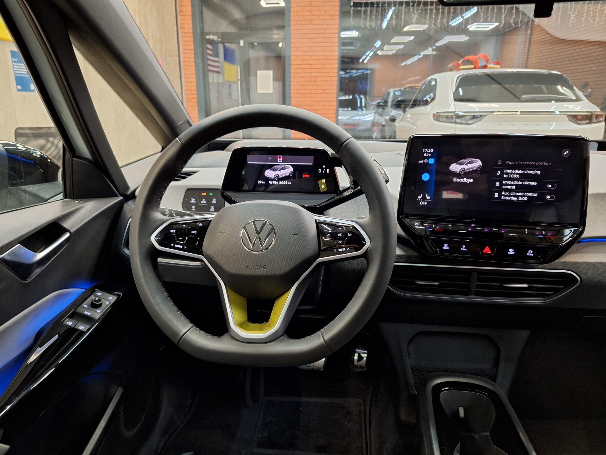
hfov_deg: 73.9
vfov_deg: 58.9
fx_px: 403
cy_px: 228
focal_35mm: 23
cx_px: 303
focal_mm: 5.54
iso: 400
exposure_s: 1/20
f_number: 1.8
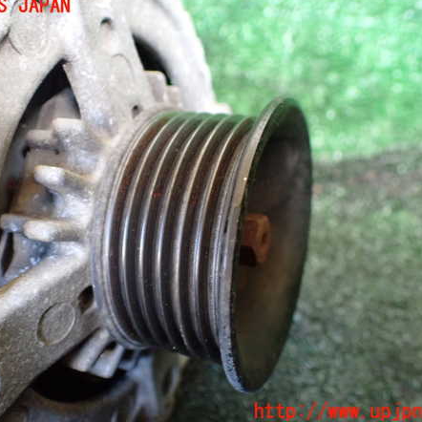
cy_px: 209
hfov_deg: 45.9
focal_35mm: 36
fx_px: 497
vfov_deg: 46.0
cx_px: 183
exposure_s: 1/30
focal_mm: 5.4
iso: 800
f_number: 2.3
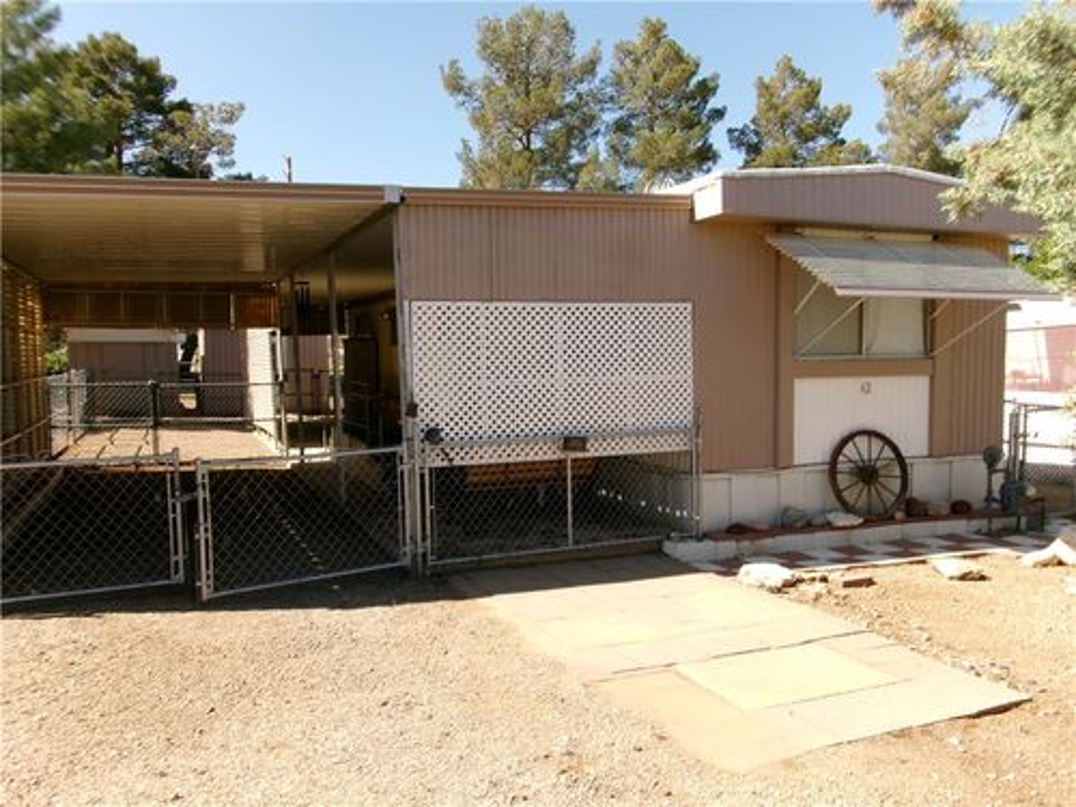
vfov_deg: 49.7
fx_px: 870
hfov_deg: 63.4
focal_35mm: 28
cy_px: 404
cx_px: 538
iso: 100
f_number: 10.8
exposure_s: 1/70
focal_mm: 5.1
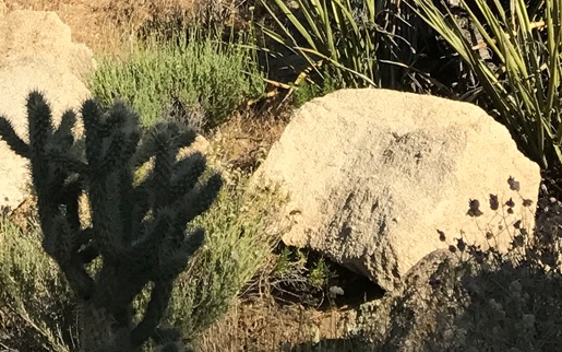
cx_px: 97
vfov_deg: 9.5
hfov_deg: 17.5
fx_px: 1808
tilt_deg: +28.2
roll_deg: +2.6
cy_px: -576
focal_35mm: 118
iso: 20
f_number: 1.8
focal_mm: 3.99
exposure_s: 1/1953
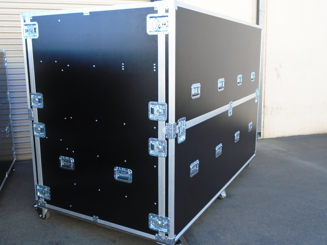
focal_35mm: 36
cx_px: 164
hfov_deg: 51.4
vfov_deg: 39.7
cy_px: 122
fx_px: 340
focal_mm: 6.4
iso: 100
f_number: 3.8
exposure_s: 1/80
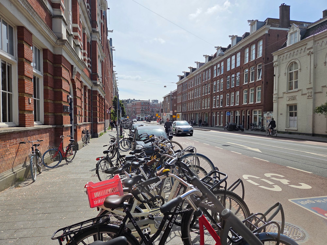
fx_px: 217
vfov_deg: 58.9
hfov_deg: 73.9
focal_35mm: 23
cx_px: 164
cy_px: 122
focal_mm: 5.4
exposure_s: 1/7891
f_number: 1.8
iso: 64
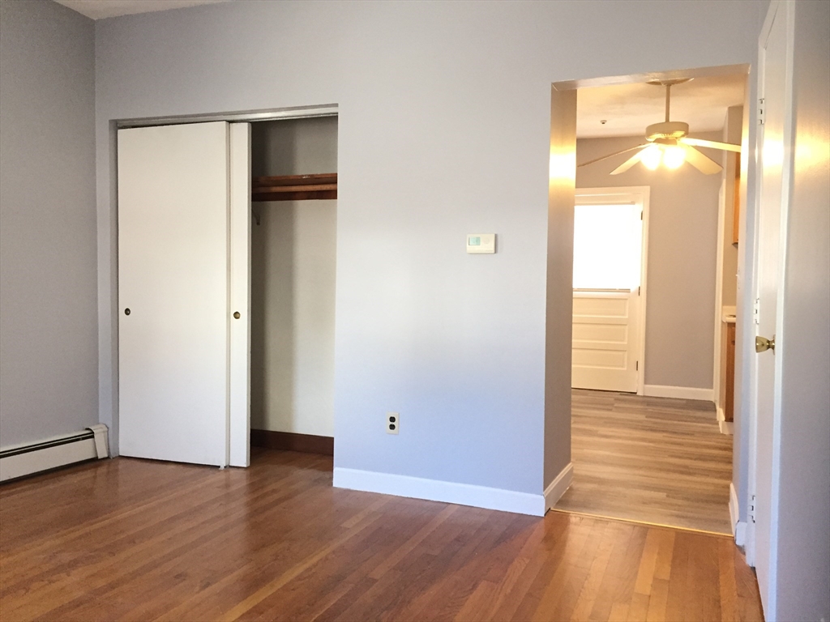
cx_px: 415
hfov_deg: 61.7
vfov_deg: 48.2
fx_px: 695
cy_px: 311
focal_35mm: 29
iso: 160
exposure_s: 1/30
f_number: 2.2
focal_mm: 4.15
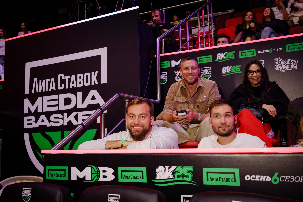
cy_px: 109
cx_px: 163
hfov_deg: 51.1
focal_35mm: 38
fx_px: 317
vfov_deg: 35.3
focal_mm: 35
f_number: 4.5
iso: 1000
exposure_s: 1/250
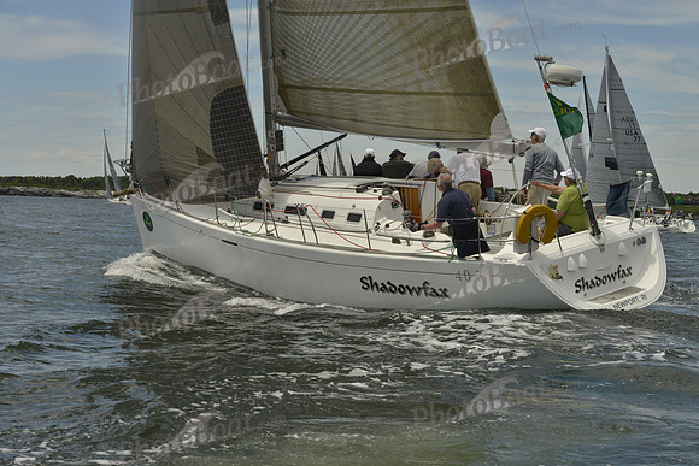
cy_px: 233
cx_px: 350
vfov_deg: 19.5
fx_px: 1359
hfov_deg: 28.8
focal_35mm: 70
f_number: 9
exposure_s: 1/1600
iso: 280
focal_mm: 70
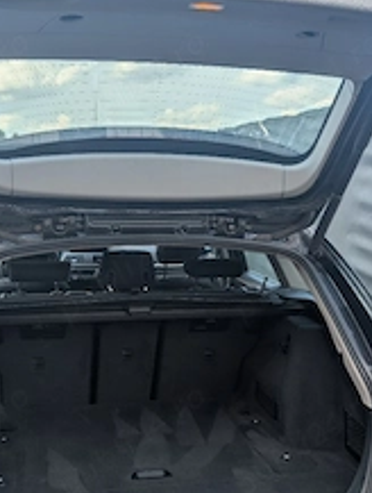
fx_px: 627
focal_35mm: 44
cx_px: 177
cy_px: 291
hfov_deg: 33.0
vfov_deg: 42.7
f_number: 1.68
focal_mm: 6.9
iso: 21
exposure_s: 1/526
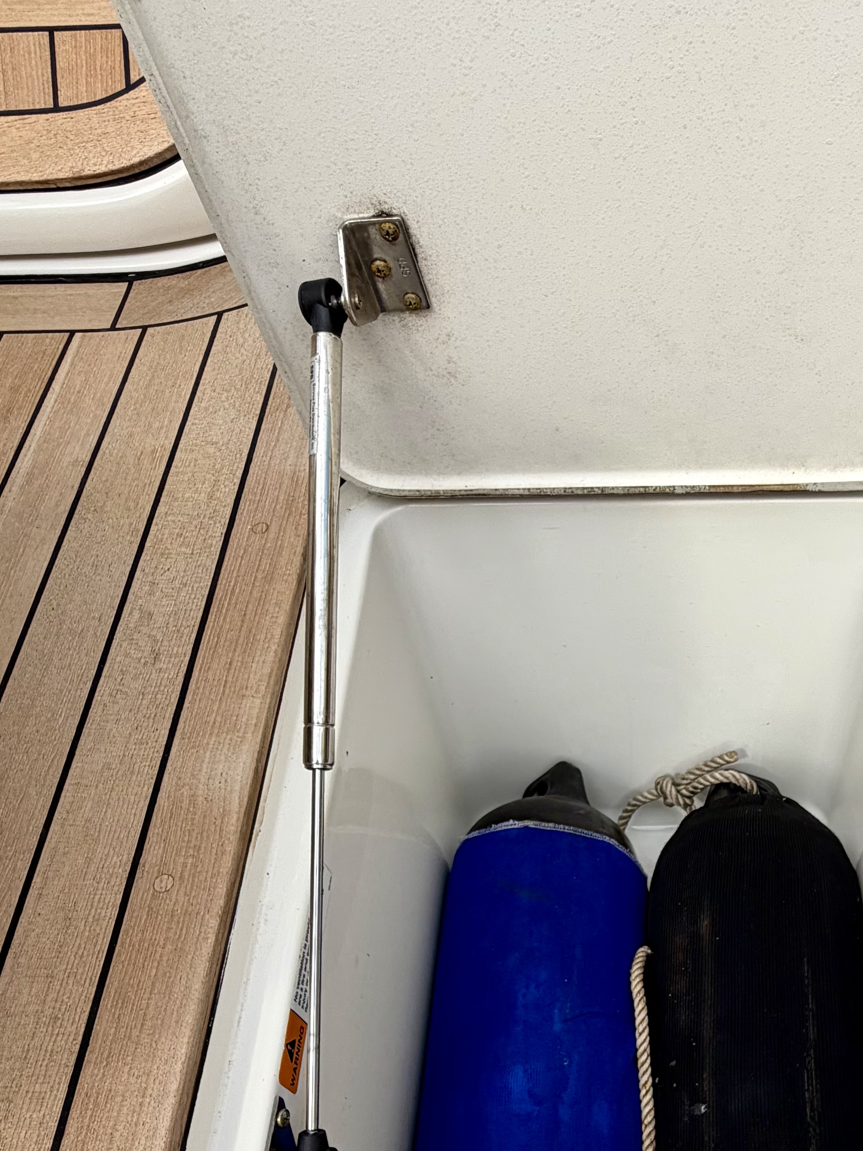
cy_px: 841
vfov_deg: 57.4
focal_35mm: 30
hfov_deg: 44.9
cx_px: 665
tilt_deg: -58.2
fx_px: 997
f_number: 2.2
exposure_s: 1/770
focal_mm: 2.22
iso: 32
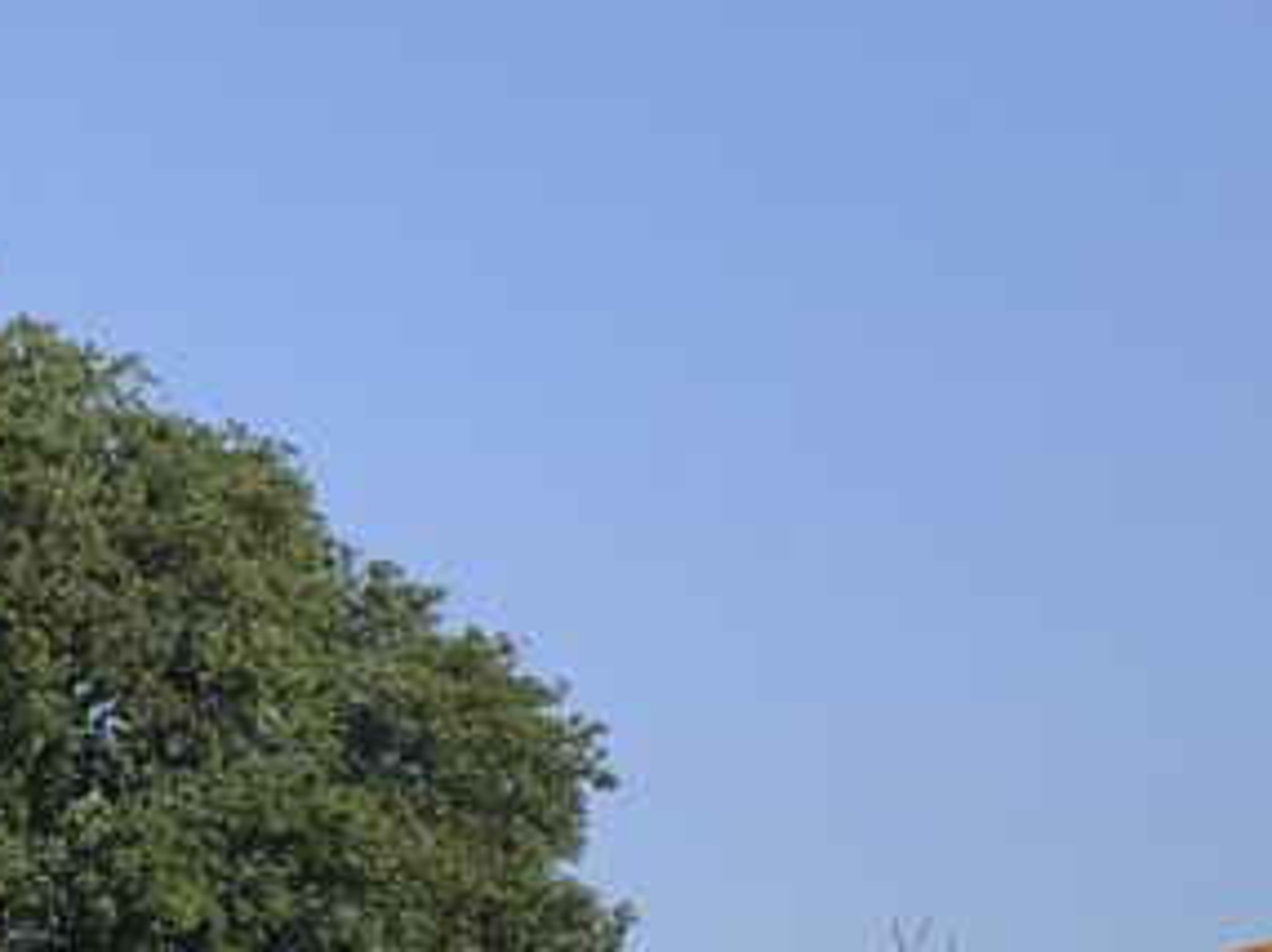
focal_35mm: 104
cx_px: 2001
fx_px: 3818
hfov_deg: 16.8
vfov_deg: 13.7
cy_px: 1237
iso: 16
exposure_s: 1/1730
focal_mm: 3
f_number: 1.8
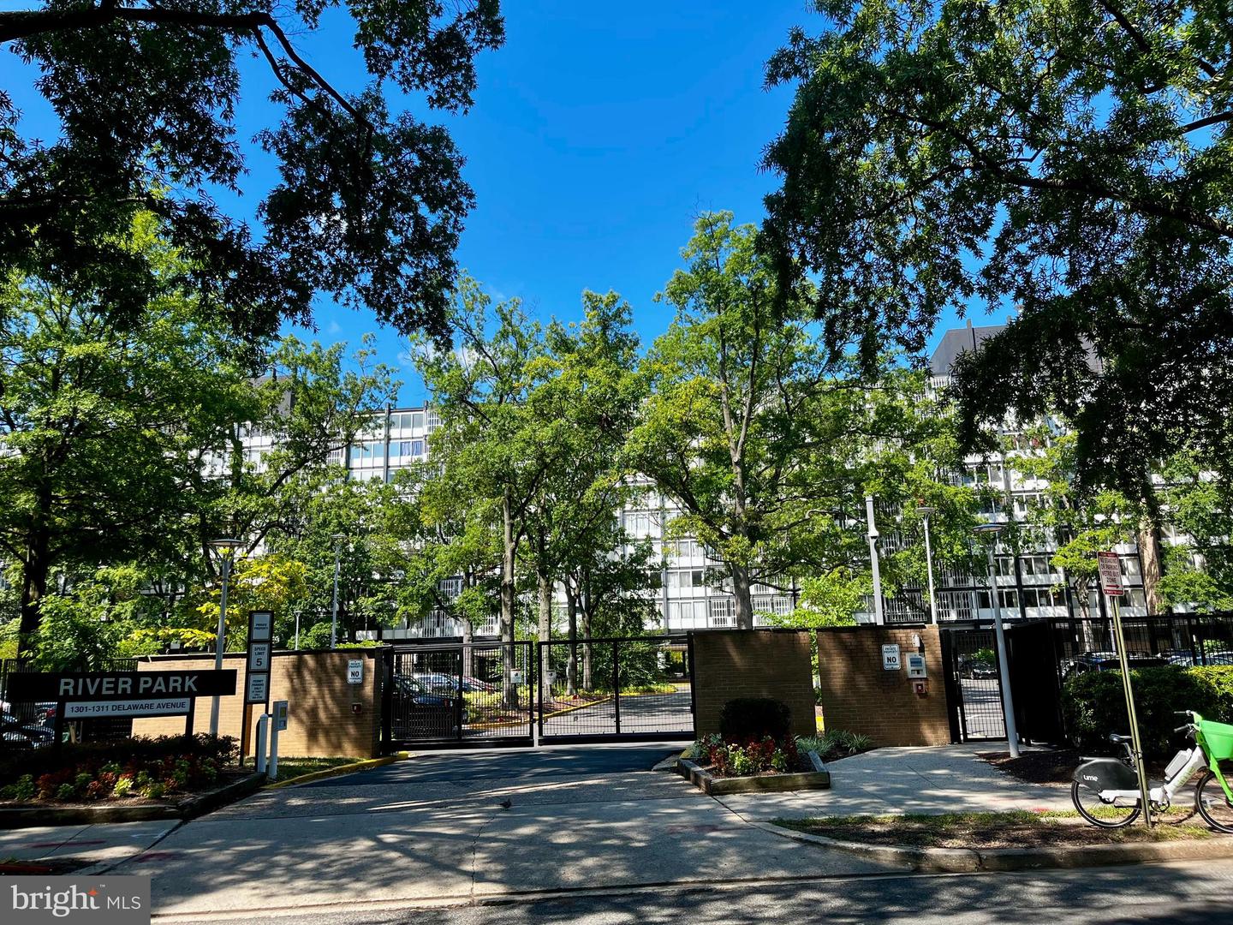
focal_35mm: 26
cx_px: 616
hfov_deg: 67.3
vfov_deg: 53.1
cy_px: 462
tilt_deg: +12.3
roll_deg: +1.5
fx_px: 926
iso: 50
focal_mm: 5.1
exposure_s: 1/1140
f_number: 1.6
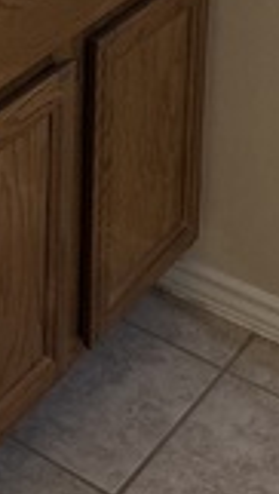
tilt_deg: -9.9
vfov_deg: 17.0
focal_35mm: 104
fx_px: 1363
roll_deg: +2.2
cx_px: -389
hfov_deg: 10.2
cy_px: -387
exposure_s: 1/120
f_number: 1.78
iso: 160
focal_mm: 6.86
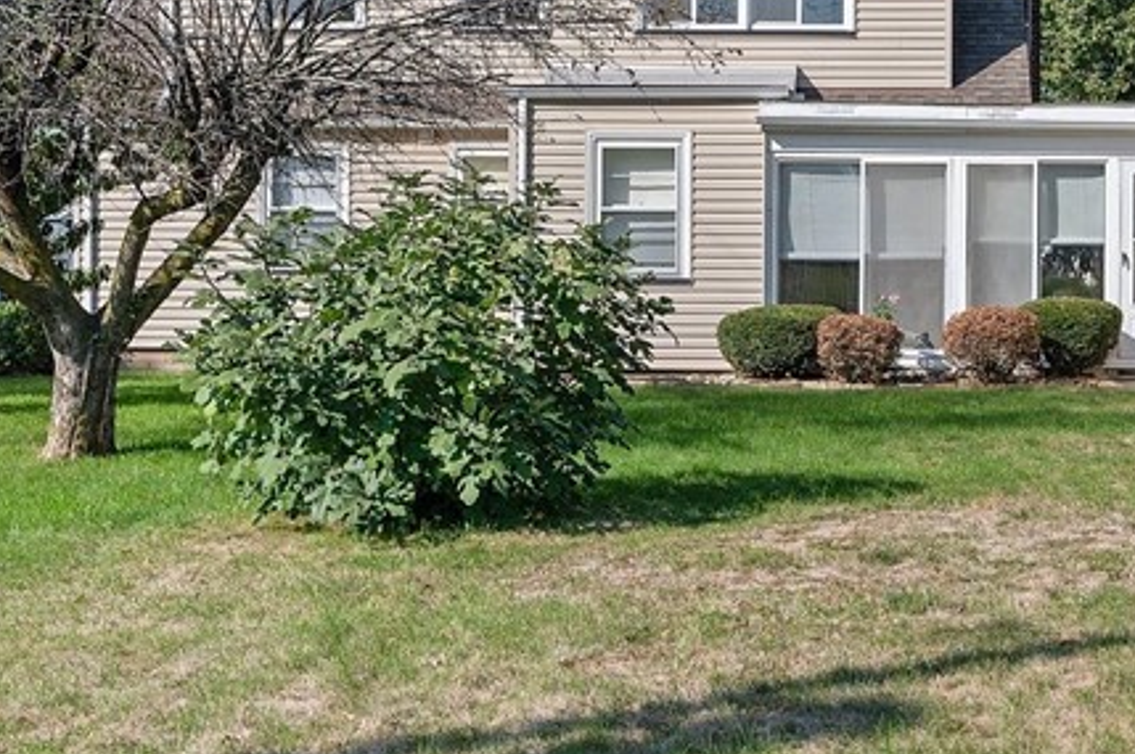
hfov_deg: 26.3
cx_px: 880
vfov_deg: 17.8
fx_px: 2393
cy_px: 238
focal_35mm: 76
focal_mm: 30
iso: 400
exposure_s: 1/320
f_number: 8
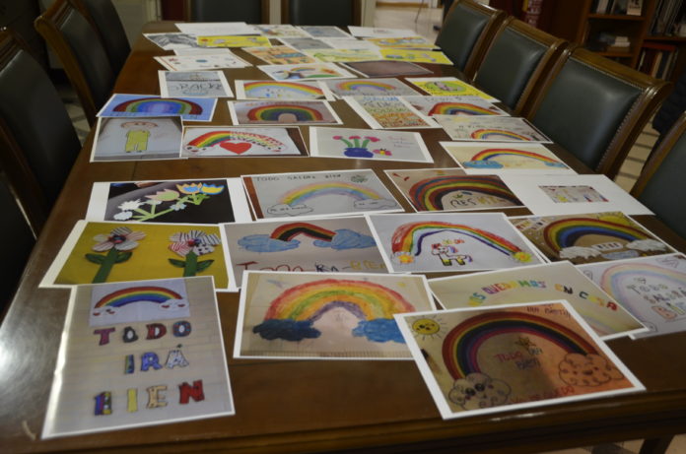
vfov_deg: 41.5
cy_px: 227
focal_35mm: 32
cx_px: 343
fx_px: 599
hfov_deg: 59.6
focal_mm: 21
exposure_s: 1/60
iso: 500
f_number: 4
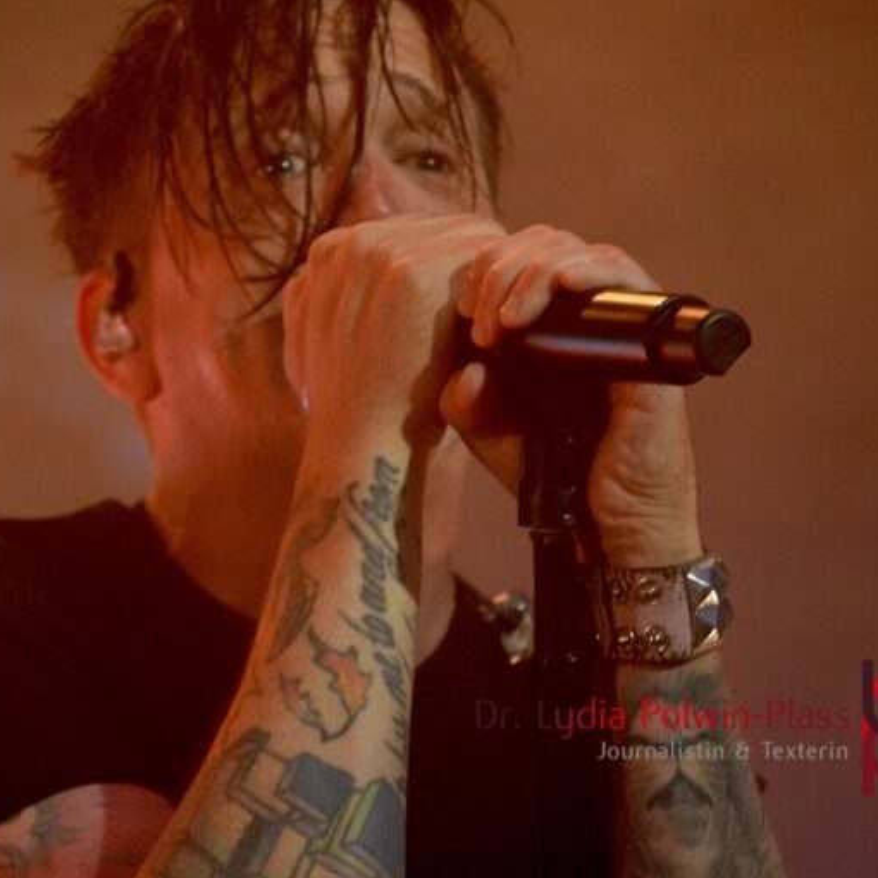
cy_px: 439
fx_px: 9201
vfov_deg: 5.5
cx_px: 310
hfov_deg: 5.5
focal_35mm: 321
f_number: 6.3
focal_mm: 167
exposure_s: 1/320
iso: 3200
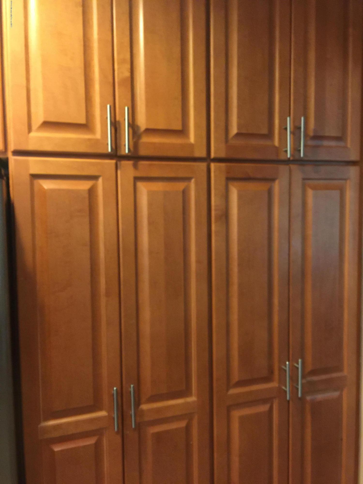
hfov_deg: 48.2
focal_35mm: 29
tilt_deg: -1.8
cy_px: 242
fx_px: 405
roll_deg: +0.3
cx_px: 182
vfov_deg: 61.7
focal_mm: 4.15
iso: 80
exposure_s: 1/4
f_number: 2.2
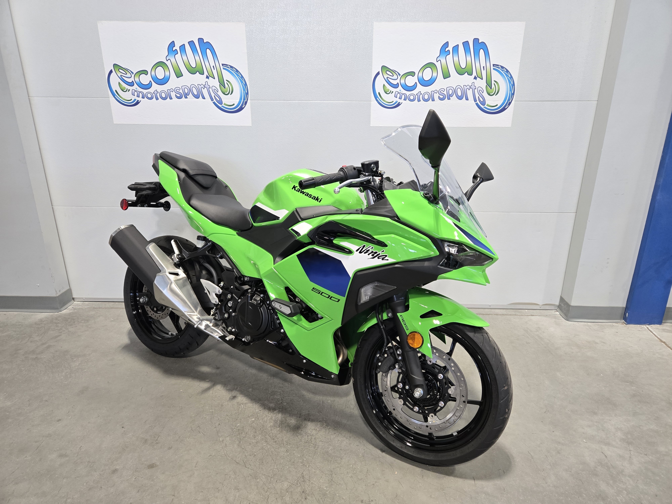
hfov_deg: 73.9
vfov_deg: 58.9
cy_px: 252
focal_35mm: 23
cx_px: 336
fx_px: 446
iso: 320
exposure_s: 1/120
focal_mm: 5.4
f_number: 1.8
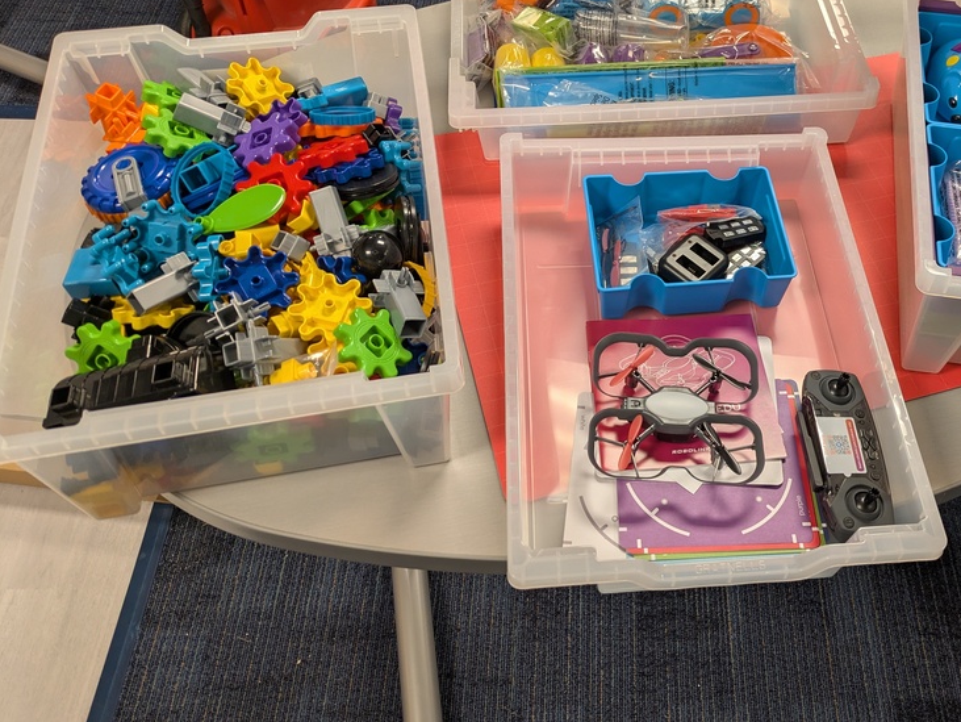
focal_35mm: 35
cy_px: 283
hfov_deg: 51.3
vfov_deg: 40.5
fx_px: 972
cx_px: 665
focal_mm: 5.43
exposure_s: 1/60
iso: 234
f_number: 1.89
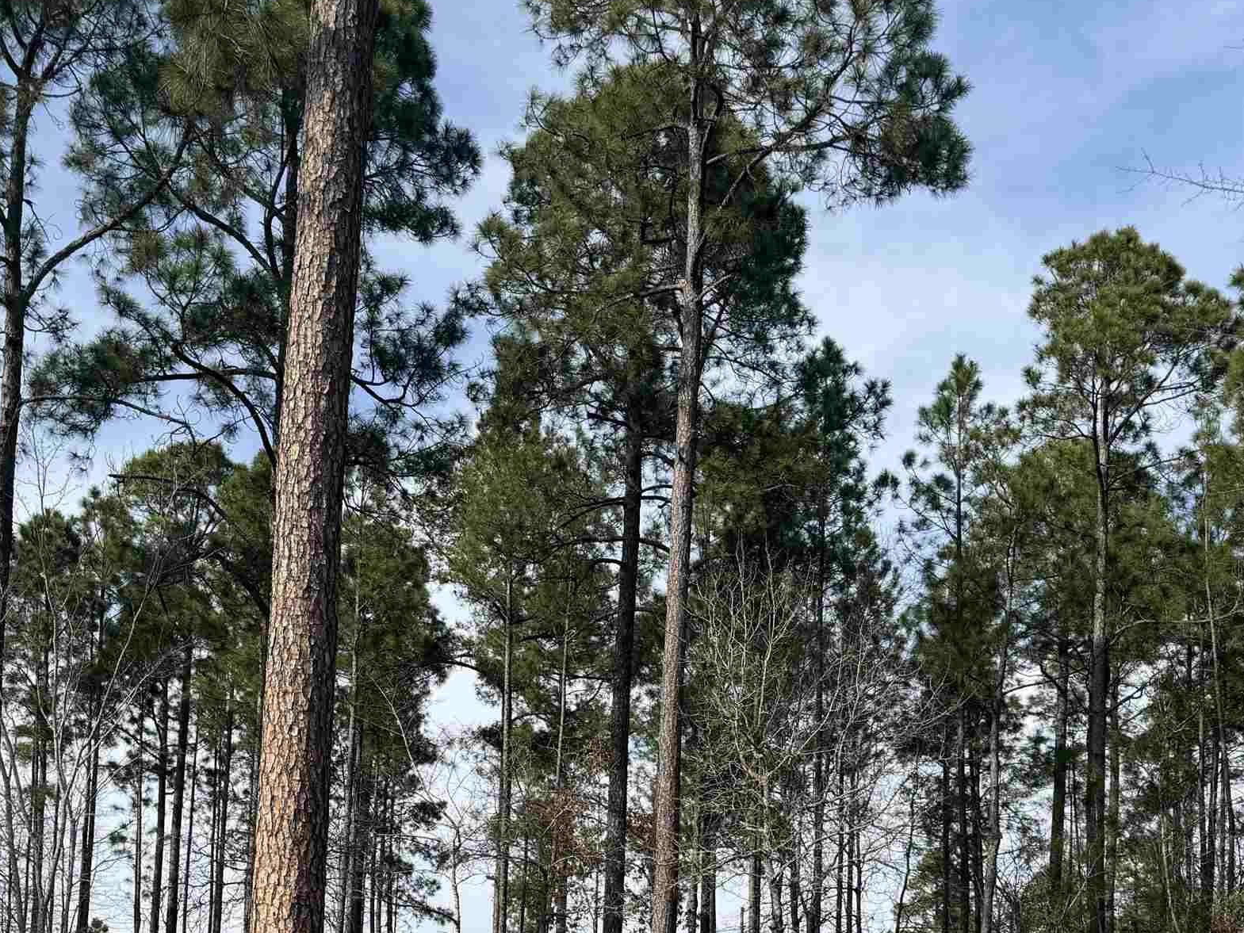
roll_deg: -1.3
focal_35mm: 47
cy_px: 889
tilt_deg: +5.5
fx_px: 1689
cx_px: 424
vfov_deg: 29.3
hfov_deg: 40.0
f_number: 1.78
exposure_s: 1/3021
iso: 80
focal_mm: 6.76
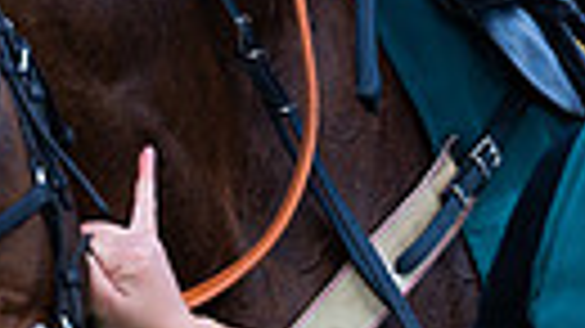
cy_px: -454
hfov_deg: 4.7
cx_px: 513
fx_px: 7086
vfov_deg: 2.6
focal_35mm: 457
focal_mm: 98
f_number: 4
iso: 500
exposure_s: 1/1000
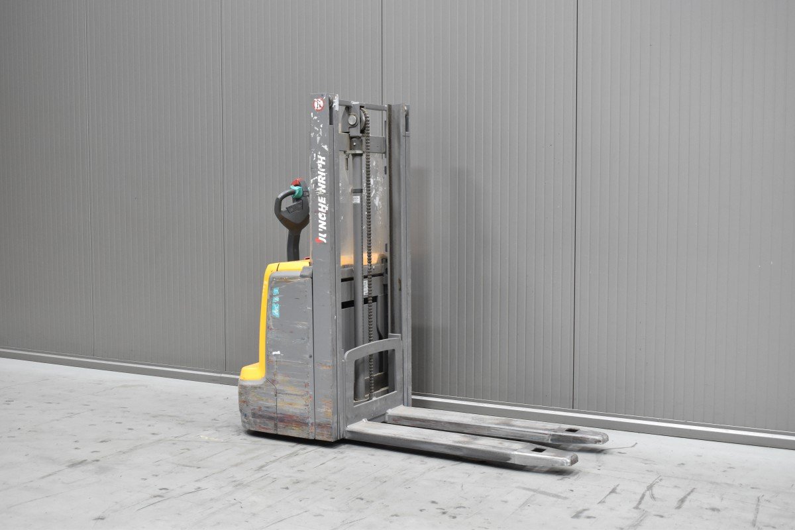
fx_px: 994
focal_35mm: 45
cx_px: 398
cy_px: 265
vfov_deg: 29.9
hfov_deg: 43.6
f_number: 5.6
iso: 1250
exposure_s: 1/30
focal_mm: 30
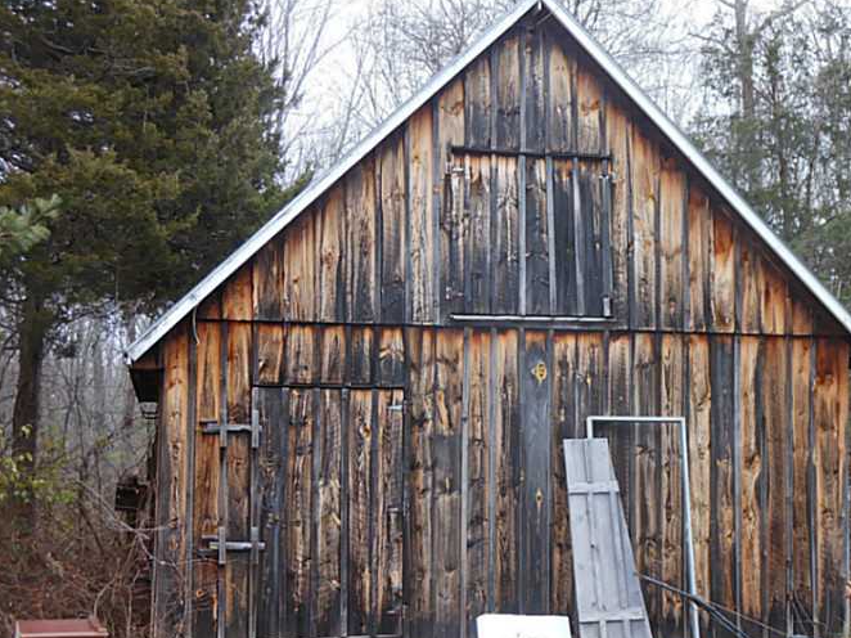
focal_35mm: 52
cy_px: 359
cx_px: 485
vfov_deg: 28.0
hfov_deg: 36.8
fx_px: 1278
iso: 200
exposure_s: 1/30
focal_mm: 7.7
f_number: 3.8
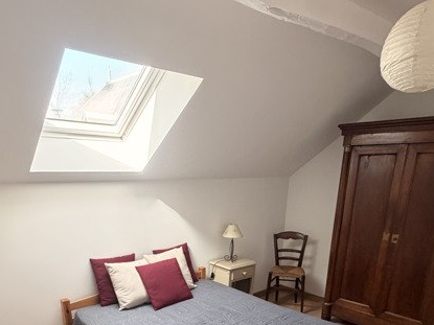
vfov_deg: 46.6
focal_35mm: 27
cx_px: 204
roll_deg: +0.1
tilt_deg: -19.8
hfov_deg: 65.3
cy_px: 289
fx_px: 338
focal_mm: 2.22
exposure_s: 1/87
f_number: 2.2
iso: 320
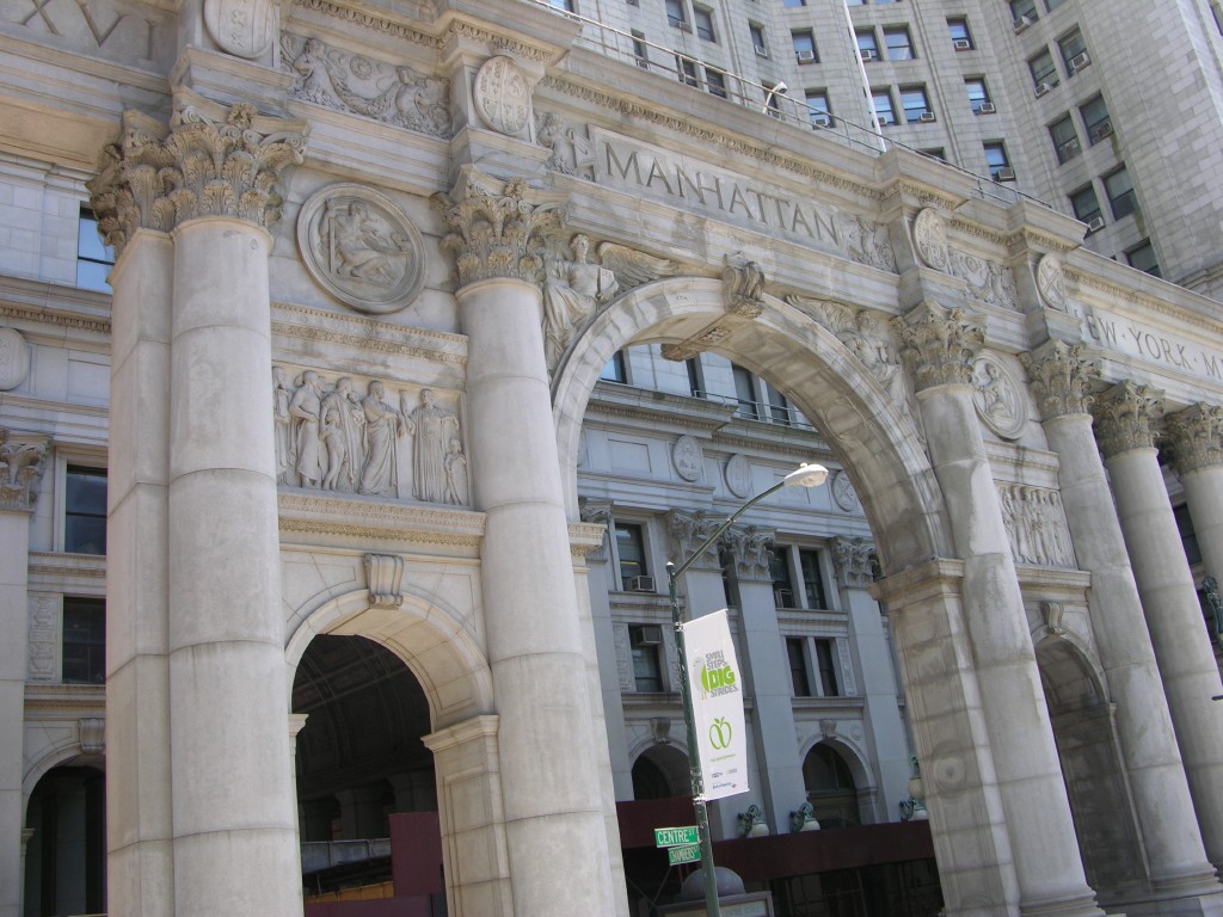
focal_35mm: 35
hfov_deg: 52.6
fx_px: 1237
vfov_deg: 40.7
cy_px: 458
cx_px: 612
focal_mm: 8.9
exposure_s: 1/95.7
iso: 50
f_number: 4
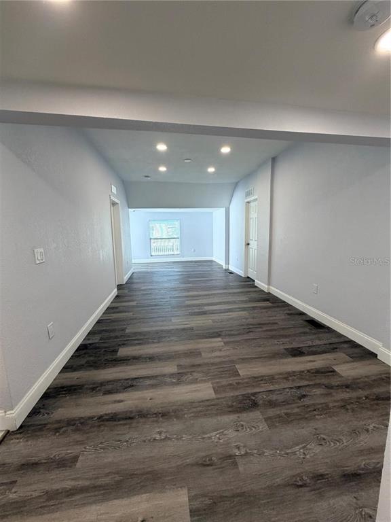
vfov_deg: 102.1
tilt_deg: -7.8
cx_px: 196
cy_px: 261
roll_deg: +1.6
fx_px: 211
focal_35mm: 14
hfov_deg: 85.7
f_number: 2.2
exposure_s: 1/120
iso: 160
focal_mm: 2.22
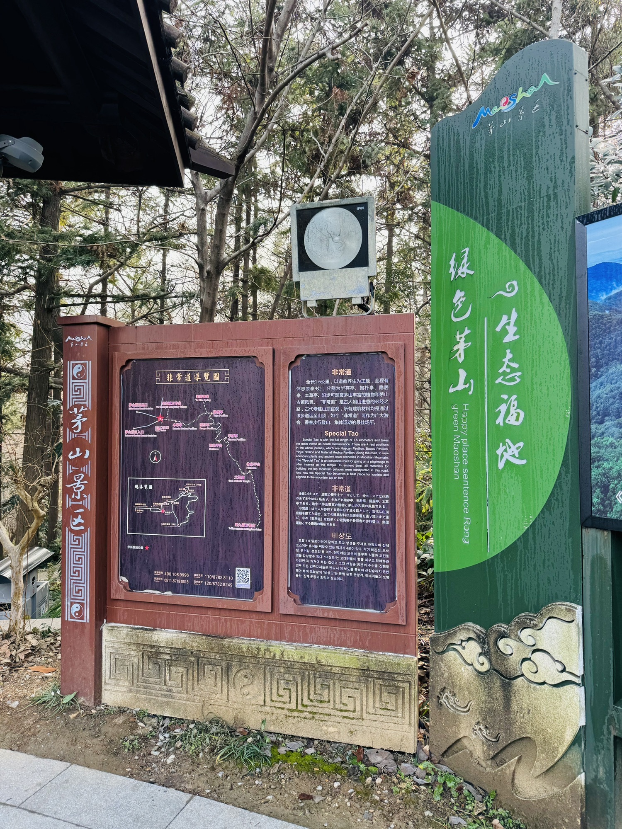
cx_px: 311
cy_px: 414
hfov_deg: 56.8
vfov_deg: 71.6
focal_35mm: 24
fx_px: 575
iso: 64
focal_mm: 6.86
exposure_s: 1/244
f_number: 1.78
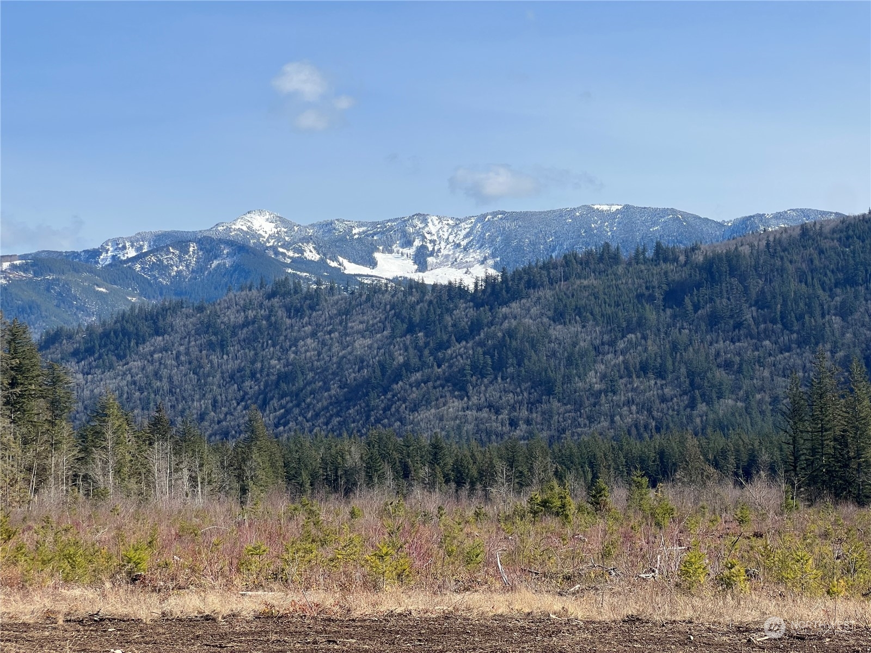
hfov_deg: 25.3
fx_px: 1937
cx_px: 436
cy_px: 326
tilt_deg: +4.5
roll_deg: +1.3
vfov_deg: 19.1
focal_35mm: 77
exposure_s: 1/821
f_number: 2.8
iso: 32
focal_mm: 9
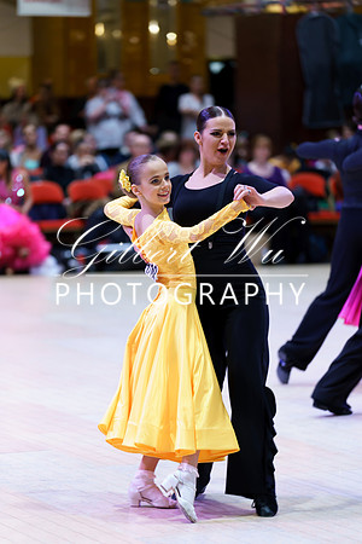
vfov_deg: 12.7
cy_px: 272
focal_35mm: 162
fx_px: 2443
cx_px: 181
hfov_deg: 8.5
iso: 800
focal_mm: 162
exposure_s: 1/100
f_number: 2.8
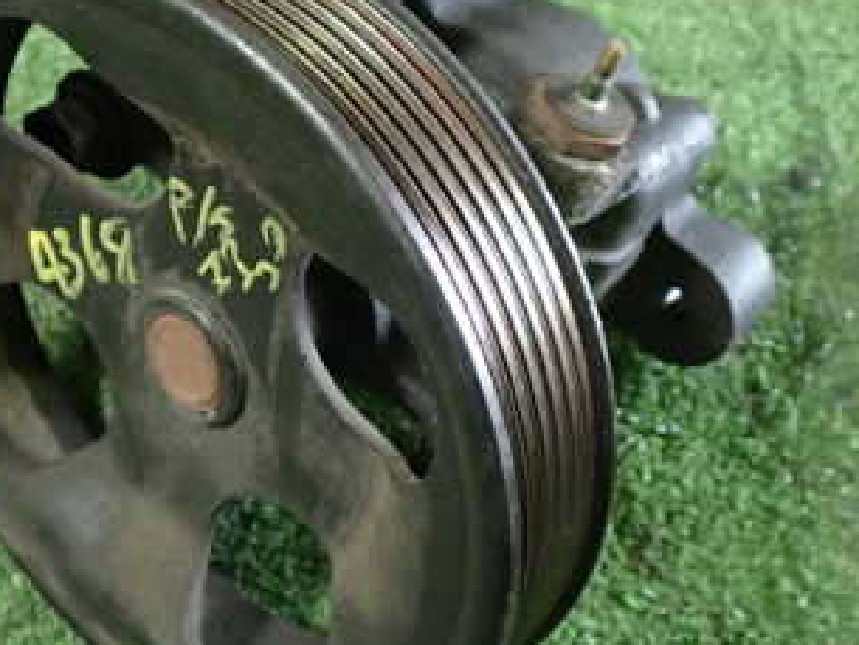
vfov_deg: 24.8
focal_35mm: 59
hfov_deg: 32.5
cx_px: 313
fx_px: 1465
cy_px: 256
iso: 400
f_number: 2.3
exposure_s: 1/30
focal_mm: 5.4
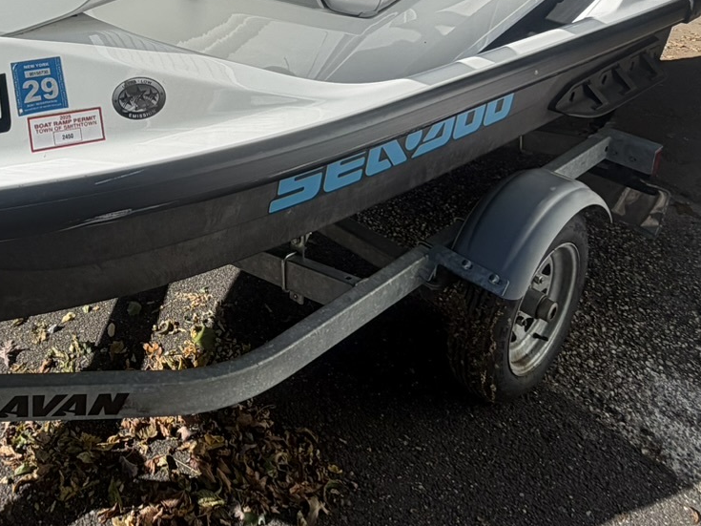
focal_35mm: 39
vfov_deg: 33.1
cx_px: 159
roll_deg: -0.1
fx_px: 790
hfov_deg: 45.9
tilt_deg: -16.9
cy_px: -22
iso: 20
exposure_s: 1/770
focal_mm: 2.22
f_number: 2.2
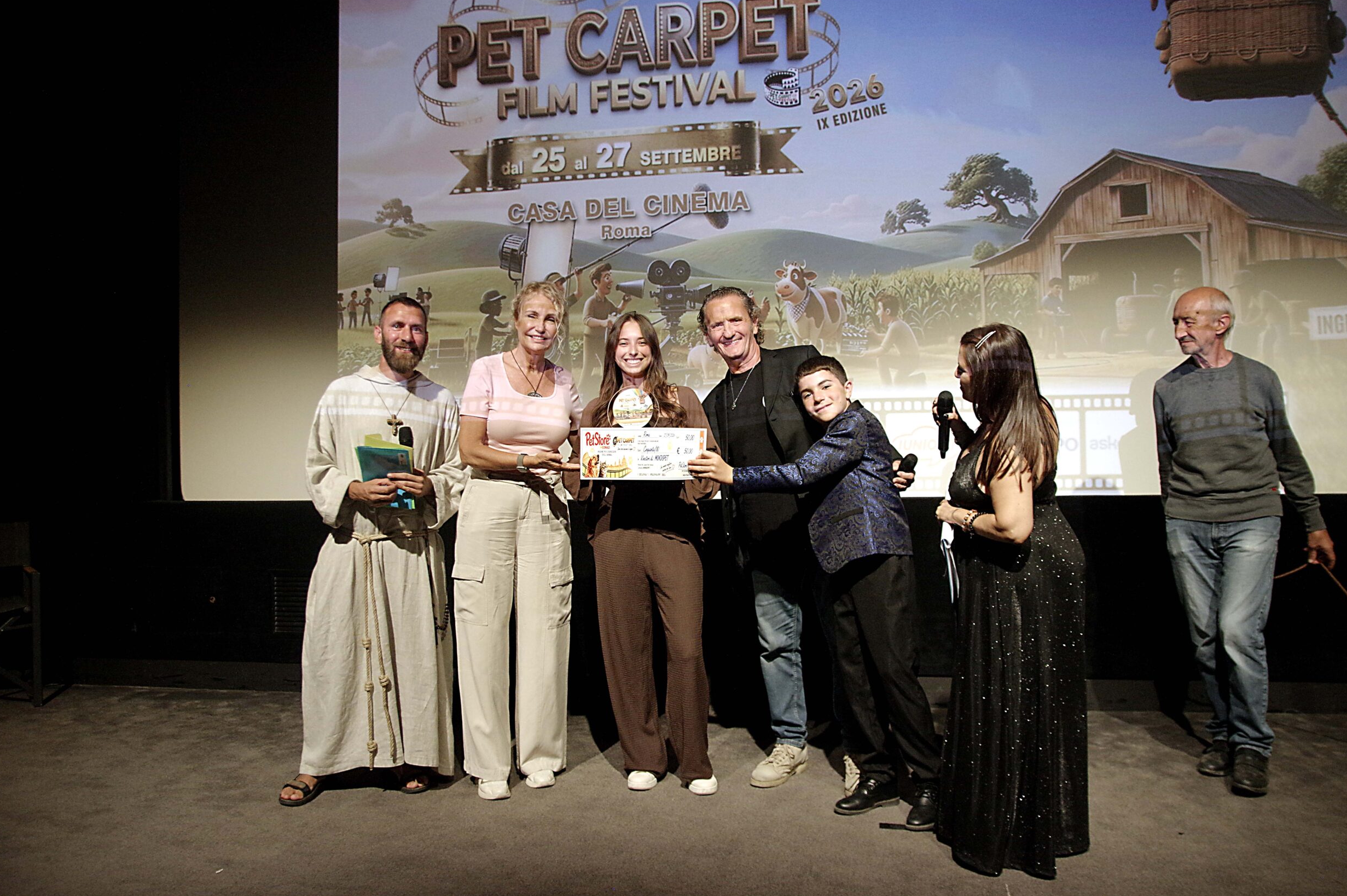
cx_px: 685
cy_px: 432
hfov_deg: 69.4
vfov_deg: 49.5
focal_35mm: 26
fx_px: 972
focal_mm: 17
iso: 800
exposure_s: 1/320
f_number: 3.2
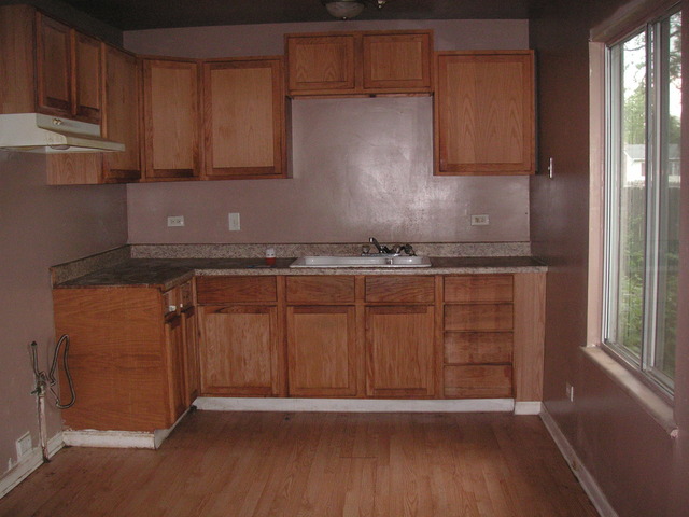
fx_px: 756
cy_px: 258
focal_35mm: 38
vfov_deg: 37.7
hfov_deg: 49.0
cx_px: 344
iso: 160
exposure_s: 1/45
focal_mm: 6.3
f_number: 3.3
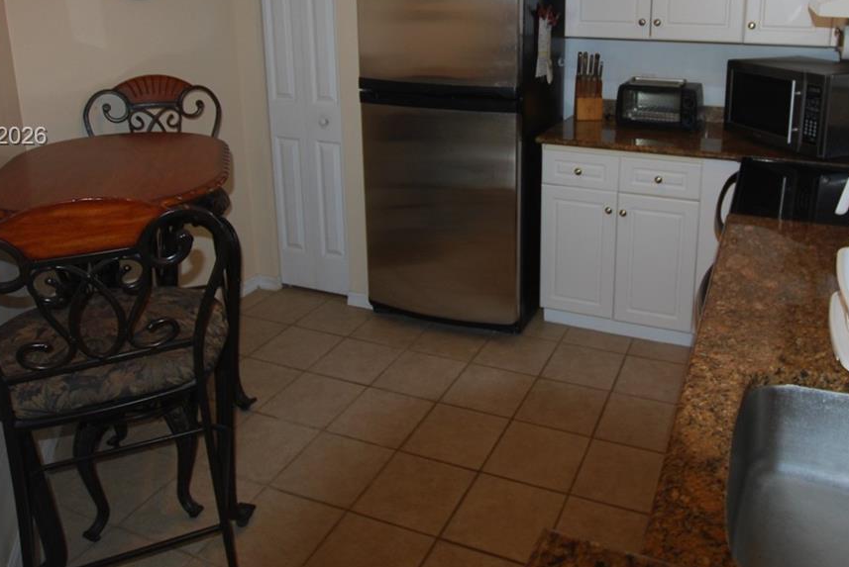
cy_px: 138
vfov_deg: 44.8
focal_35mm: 28
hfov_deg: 64.5
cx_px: 531
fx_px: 661
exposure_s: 1/60
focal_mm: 10
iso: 200
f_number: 3.5
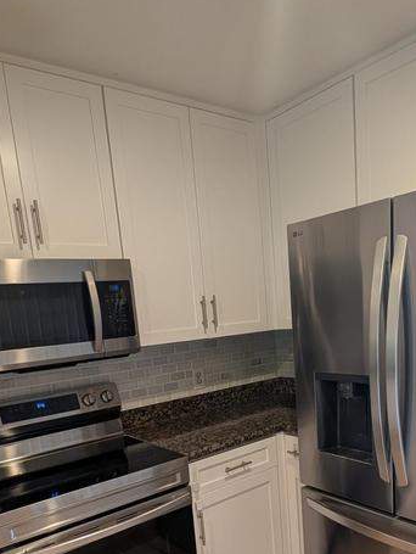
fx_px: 432
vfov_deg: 62.3
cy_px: 402
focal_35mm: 27
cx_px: 226
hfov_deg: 51.4
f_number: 1.95
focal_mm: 2.23
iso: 68
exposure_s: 1/30
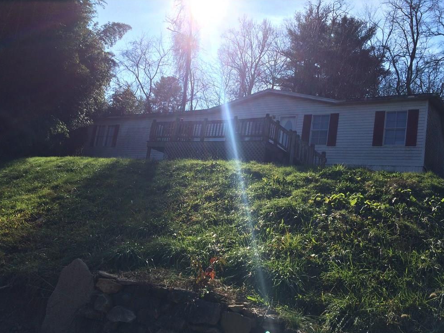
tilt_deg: +6.1
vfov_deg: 46.8
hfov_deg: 60.0
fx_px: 385
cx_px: 225
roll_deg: -8.7
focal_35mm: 30
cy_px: 171
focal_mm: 4.15
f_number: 2.2
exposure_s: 1/2160
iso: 32
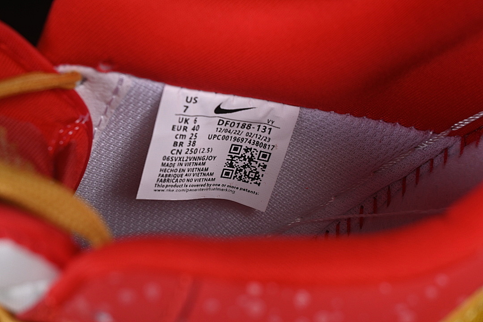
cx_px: 242
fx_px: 1006
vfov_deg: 18.2
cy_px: 161
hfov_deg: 27.0
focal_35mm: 75
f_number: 7.1
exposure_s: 1/80
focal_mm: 50
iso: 160
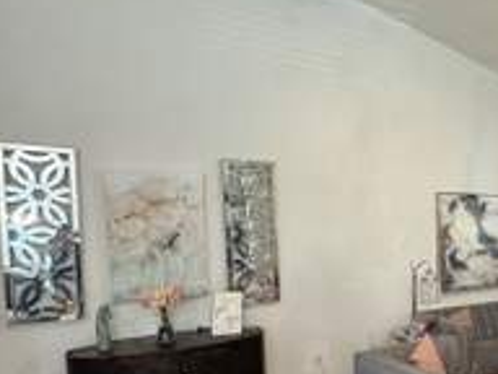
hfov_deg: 47.4
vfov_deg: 39.9
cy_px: 268
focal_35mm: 35
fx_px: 504
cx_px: 446
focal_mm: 2.22
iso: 500
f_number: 2.2
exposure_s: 1/60
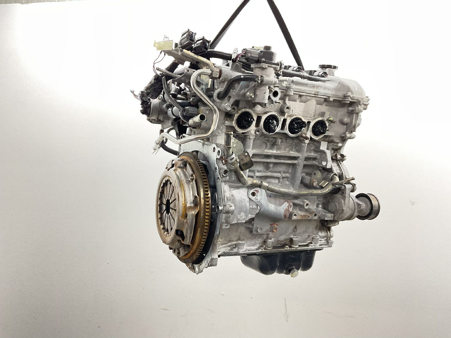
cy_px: 169
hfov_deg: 61.7
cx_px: 226
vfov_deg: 48.2
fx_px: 378
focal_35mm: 29
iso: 125
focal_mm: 3
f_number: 1.8
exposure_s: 1/50
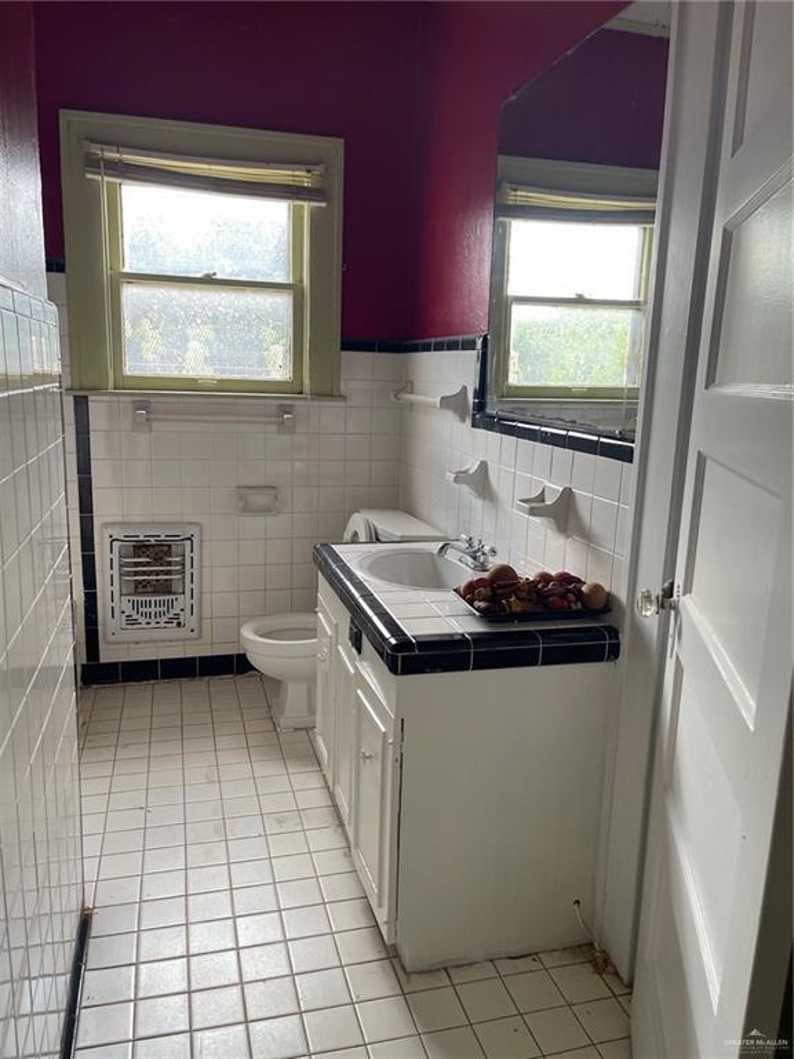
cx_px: 397
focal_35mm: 26
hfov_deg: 53.1
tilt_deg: -11.4
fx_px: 795
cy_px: 530
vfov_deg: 67.3
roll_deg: -1.7
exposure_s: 1/121
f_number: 1.6
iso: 125
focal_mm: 5.1
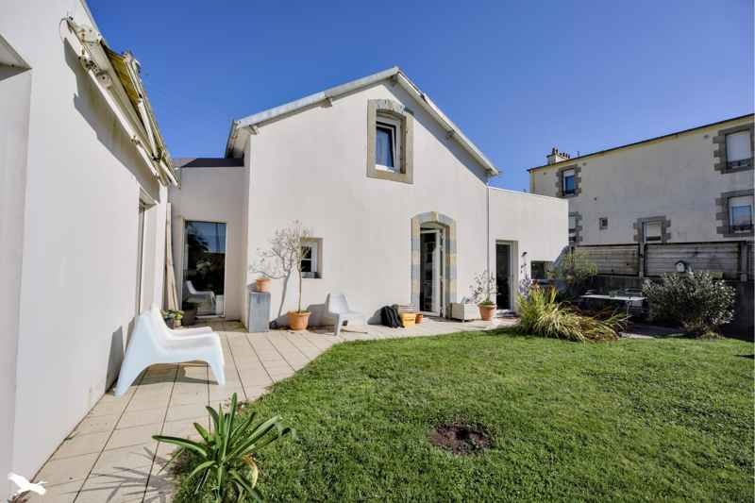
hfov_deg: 96.7
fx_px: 335
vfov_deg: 73.7
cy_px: 252
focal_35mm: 16
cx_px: 378
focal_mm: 16
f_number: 8
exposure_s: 1/4000
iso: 500
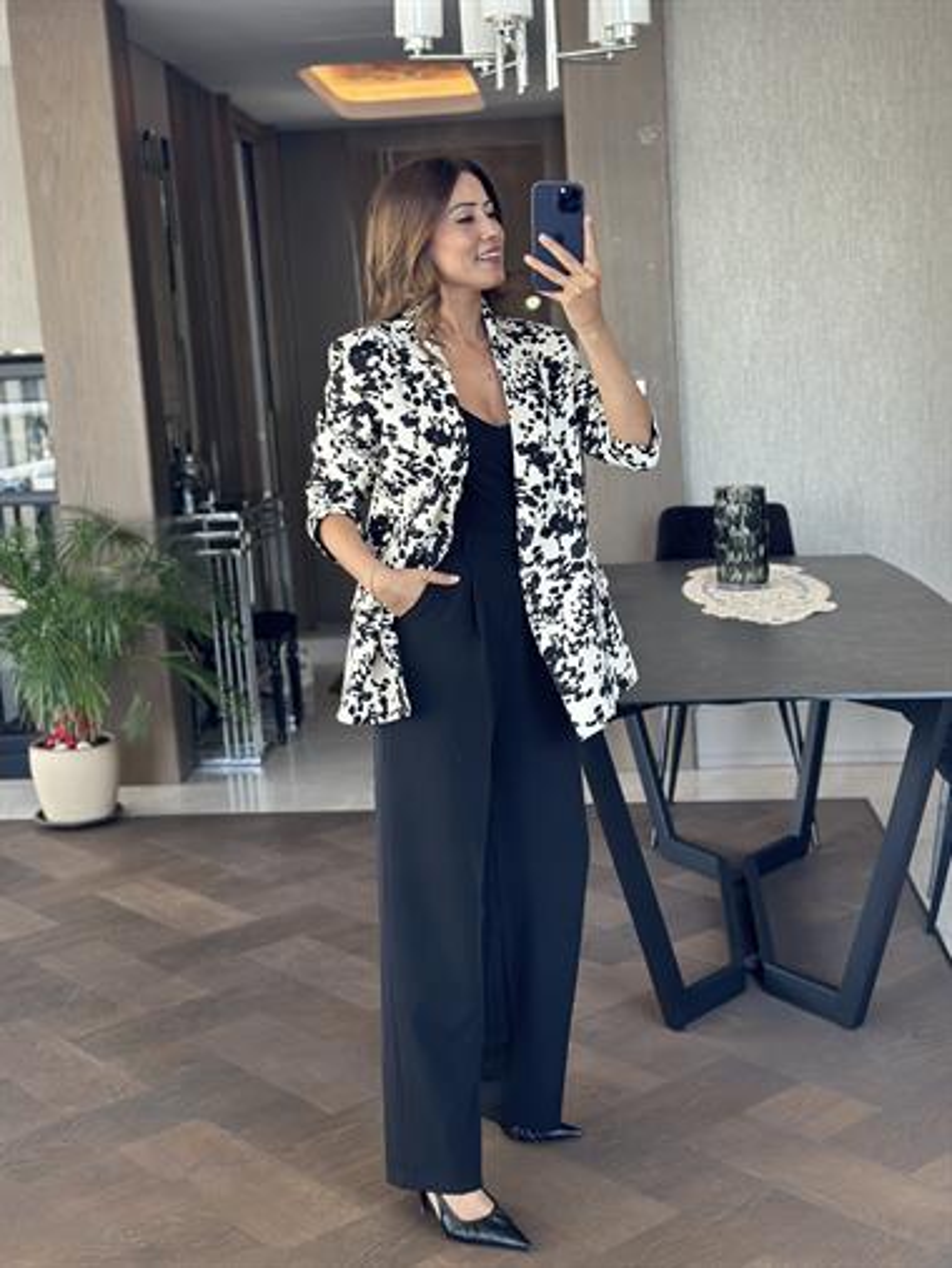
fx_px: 1759
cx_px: 476
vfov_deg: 39.6
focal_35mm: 48
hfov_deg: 30.3
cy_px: 634
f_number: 1.78
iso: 160
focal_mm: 6.86
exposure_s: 1/60
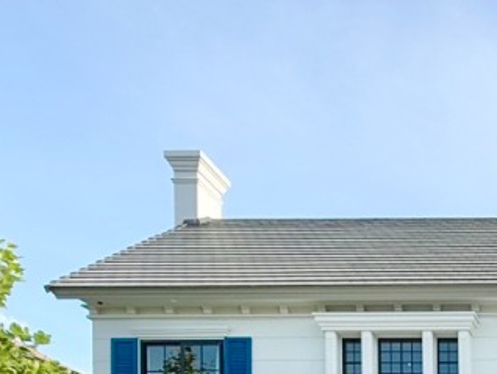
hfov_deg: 35.2
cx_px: 577
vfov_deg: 29.6
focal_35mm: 44
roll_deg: +0.3
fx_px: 632
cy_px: 412
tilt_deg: +8.3
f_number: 2.2
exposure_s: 1/1087
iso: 64
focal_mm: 2.22
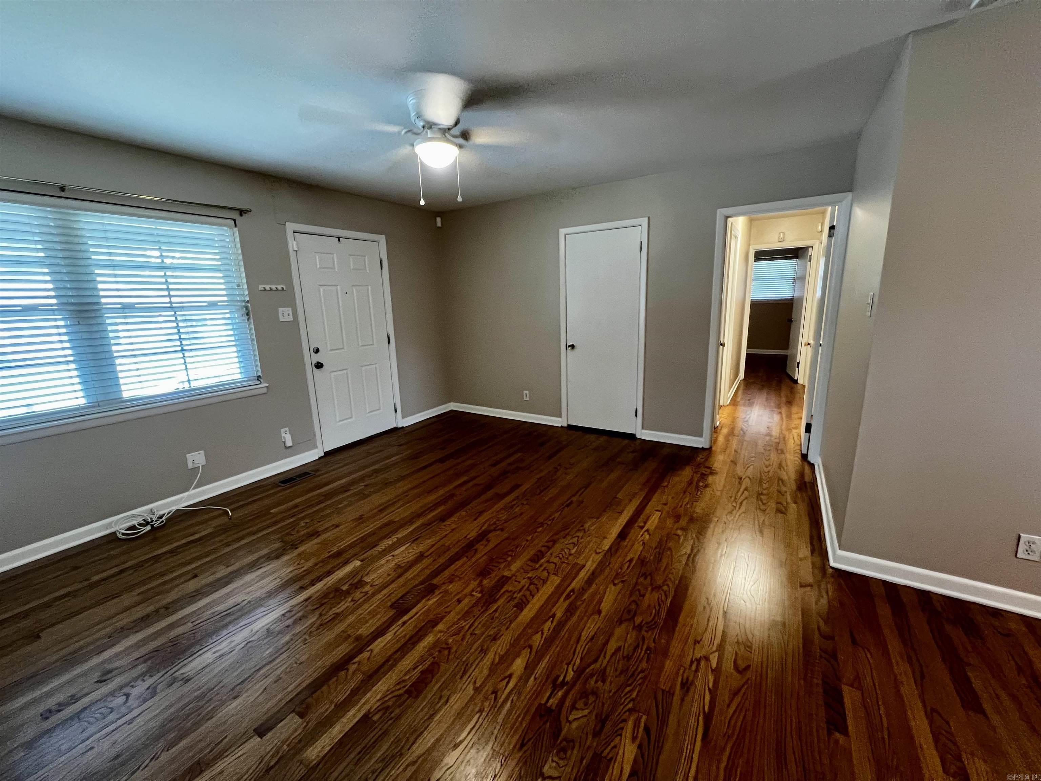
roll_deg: +1.4
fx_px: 391
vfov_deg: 89.9
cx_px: 520
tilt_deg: -12.1
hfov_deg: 106.2
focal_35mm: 13
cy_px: 390
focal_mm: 1.57
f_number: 1.8
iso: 400
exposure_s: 1/60
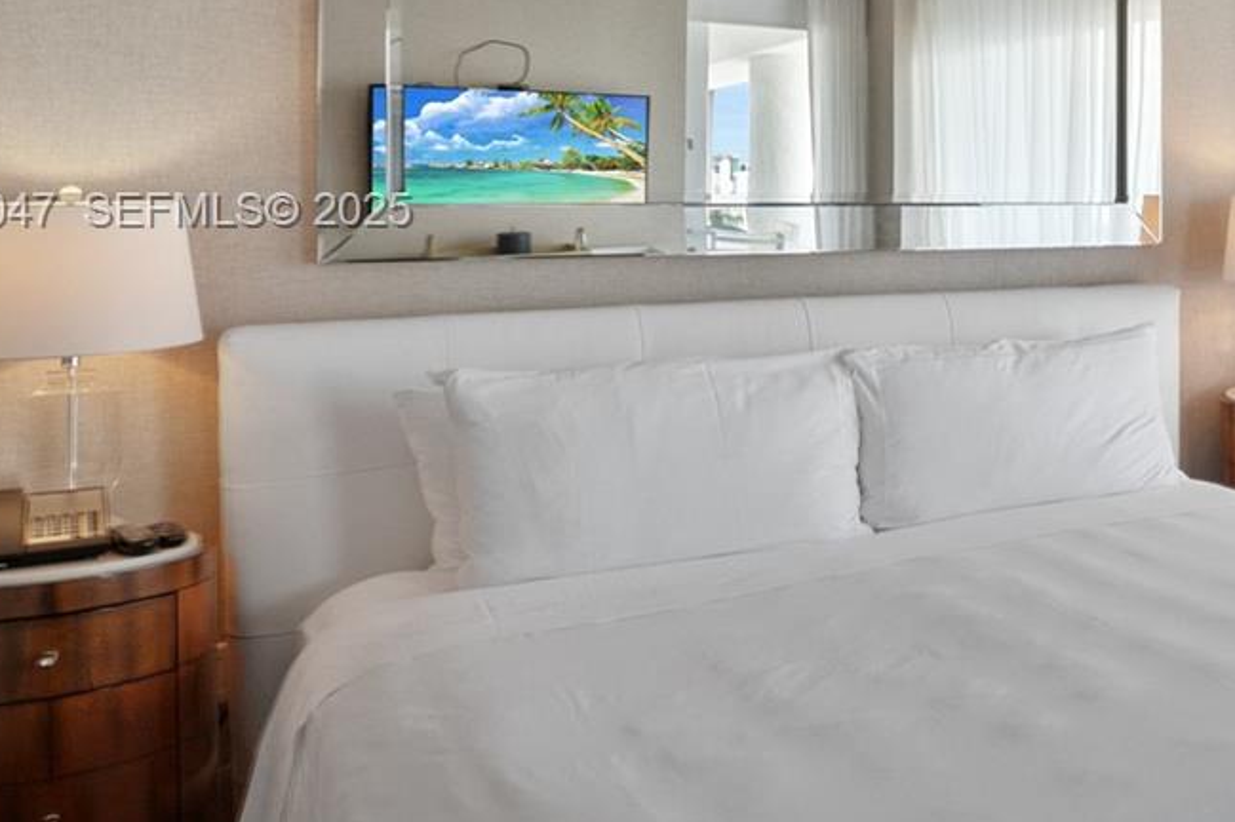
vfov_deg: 35.2
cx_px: 1342
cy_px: 213
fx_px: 1269
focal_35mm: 37
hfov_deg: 41.8
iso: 450
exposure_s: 1/15
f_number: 8
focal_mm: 10
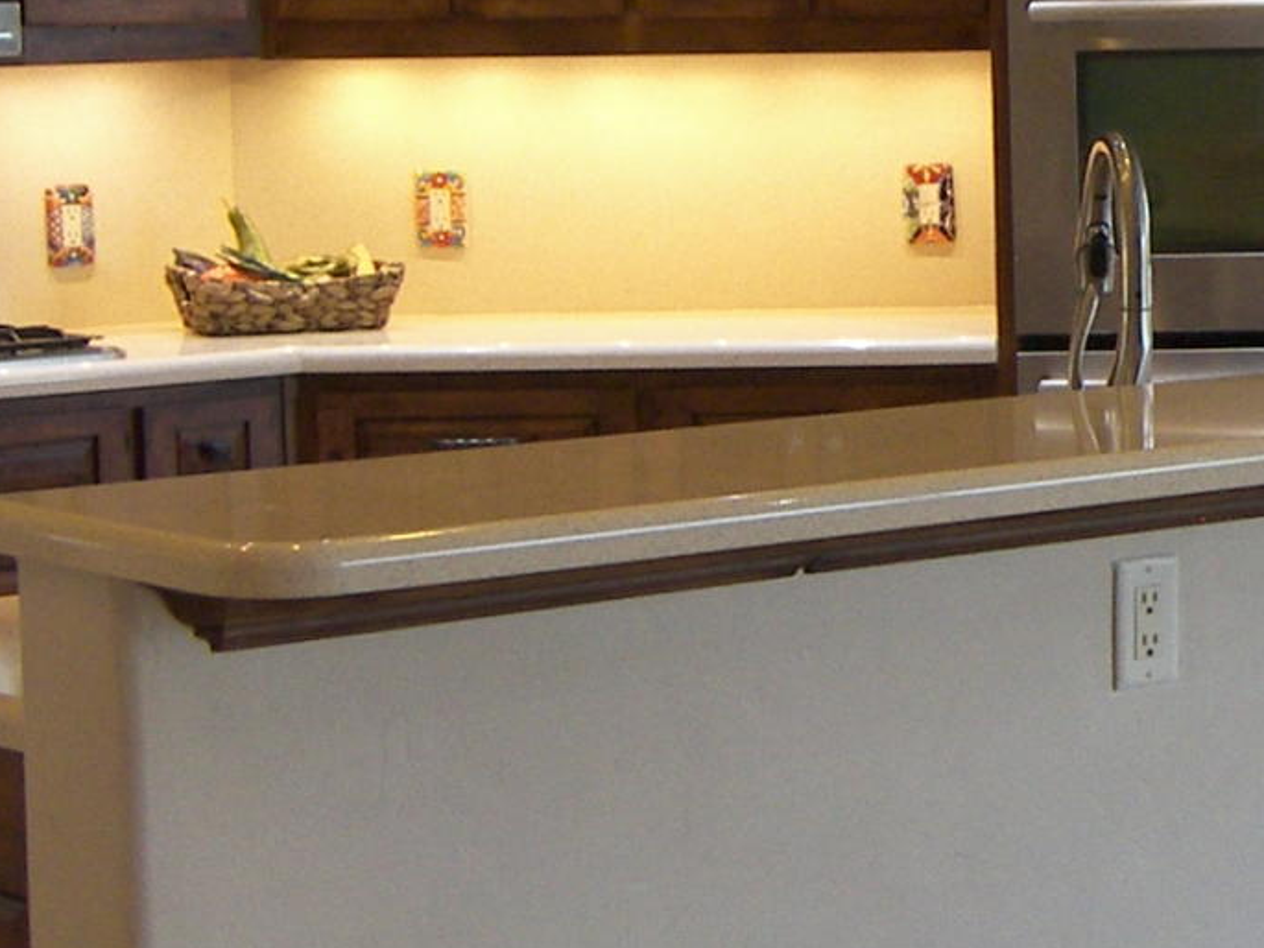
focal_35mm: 127
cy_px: 242
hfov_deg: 15.0
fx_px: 4638
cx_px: 1493
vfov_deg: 11.6
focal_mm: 6.2
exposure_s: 1/20
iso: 100
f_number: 3.2
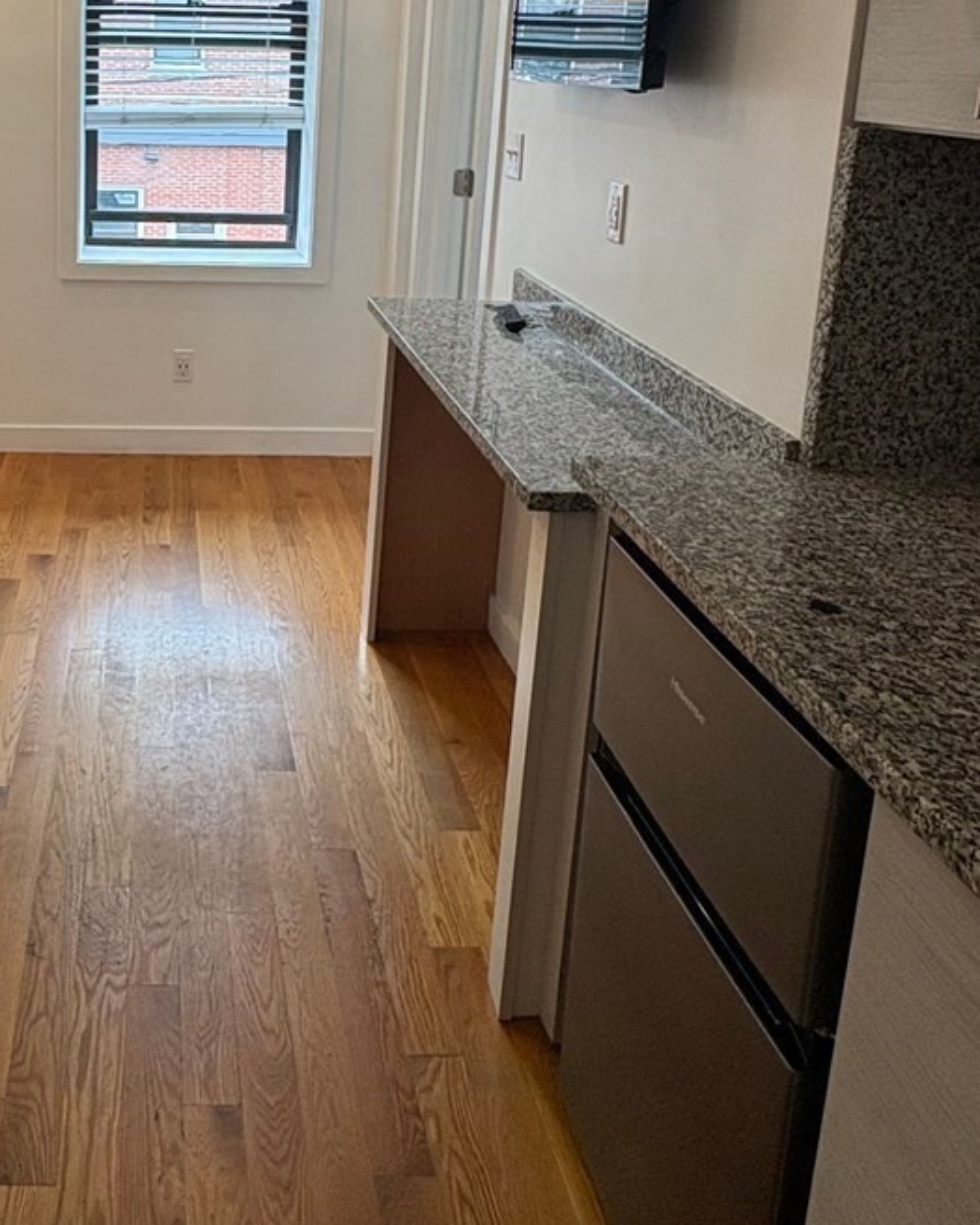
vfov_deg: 52.4
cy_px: 261
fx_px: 1160
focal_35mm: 32
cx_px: 159
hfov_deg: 43.1
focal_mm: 2.22
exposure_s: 1/120
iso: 100
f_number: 2.2
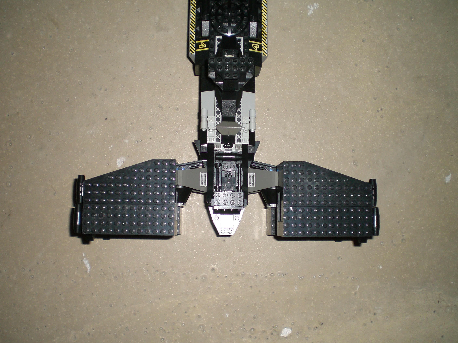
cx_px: 229
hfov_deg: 49.0
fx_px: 503
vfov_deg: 37.7
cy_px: 172
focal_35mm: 38
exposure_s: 1/60
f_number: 3.1
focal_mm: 6.3
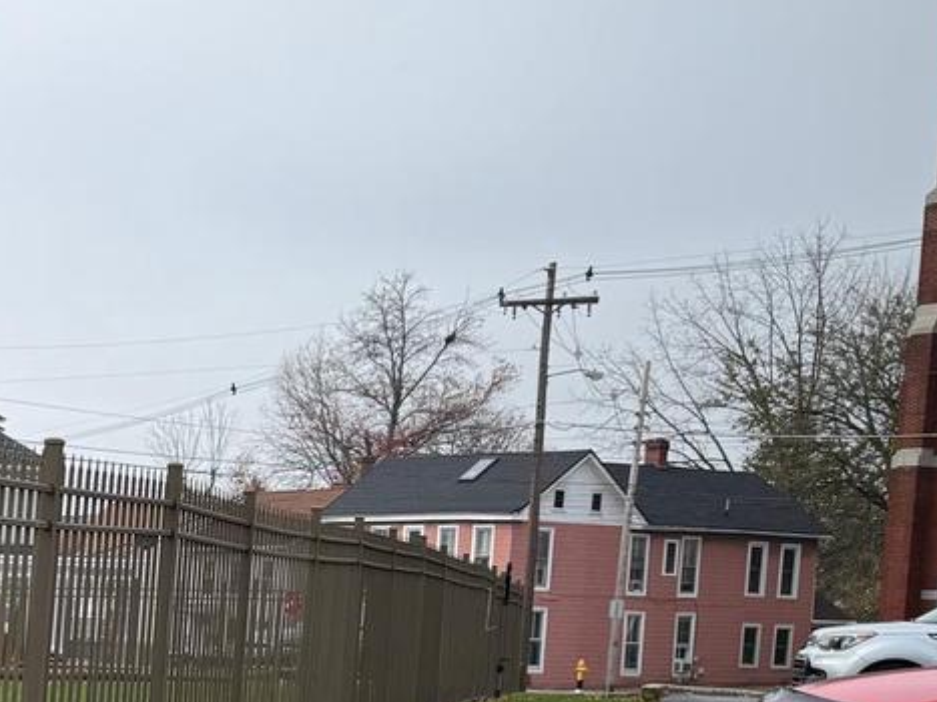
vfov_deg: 19.2
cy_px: 742
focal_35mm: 74
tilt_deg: -3.9
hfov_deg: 22.0
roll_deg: -1.0
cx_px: -459
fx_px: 2003
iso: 80
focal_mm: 6.76
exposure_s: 1/2801
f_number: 1.78
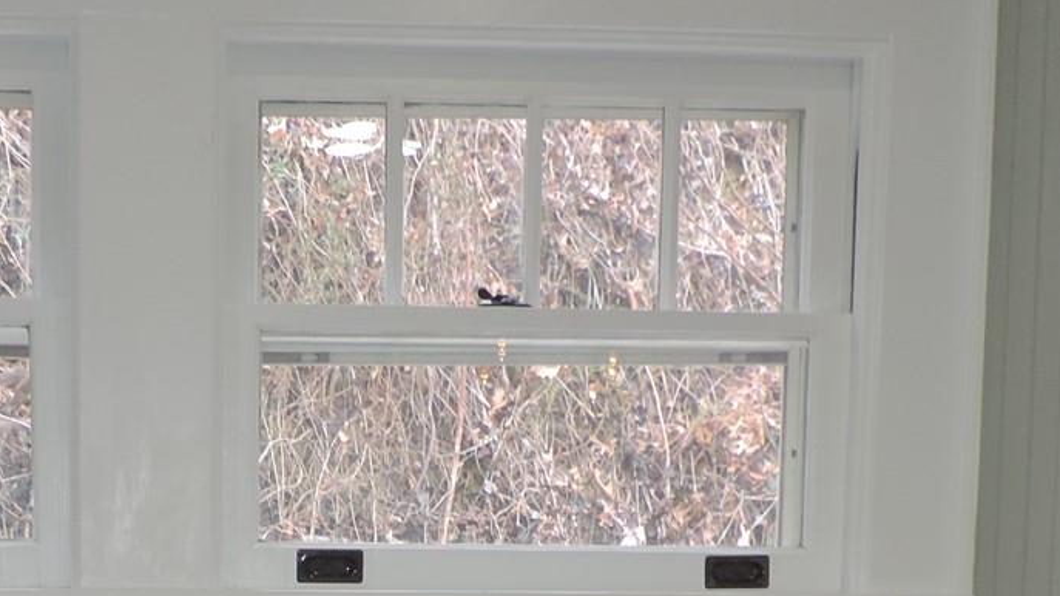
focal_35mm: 78
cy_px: 835
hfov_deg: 26.9
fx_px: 2192
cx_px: 293
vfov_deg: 14.6
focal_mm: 4.3
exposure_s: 1/40
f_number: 3
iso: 160
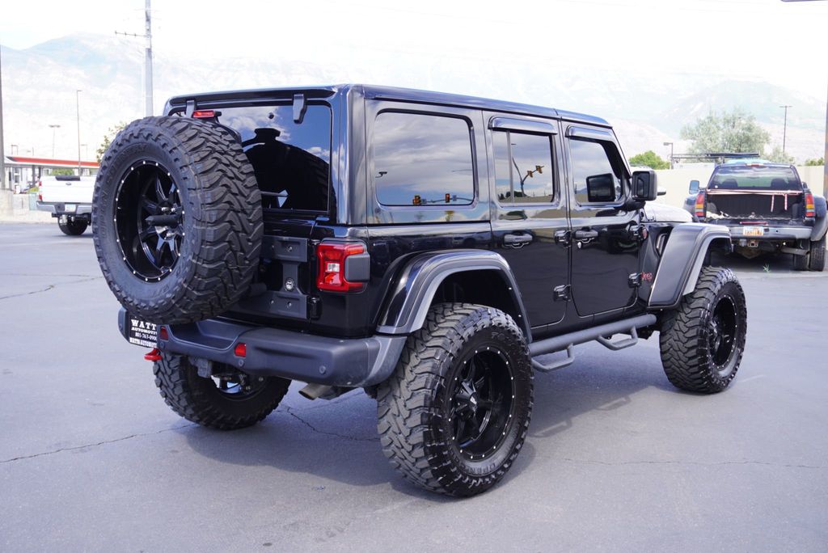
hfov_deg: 49.5
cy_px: 276
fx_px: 897
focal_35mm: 39
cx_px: 414
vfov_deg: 34.3
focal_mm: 26
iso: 100
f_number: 5
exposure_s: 1/80
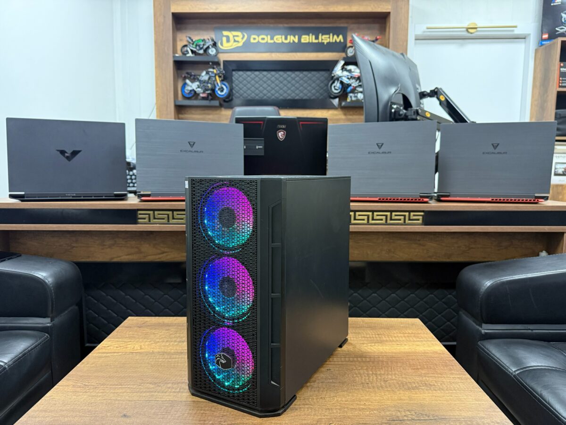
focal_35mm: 24
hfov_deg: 71.6
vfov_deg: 56.8
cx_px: 283
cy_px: 212
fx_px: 392
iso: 400
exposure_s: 1/50
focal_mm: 6.76
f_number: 1.78
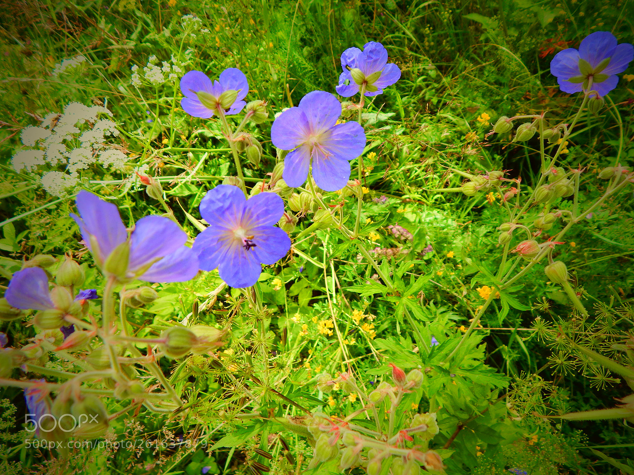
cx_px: 317
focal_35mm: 22
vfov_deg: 61.1
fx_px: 403
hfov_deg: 76.4
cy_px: 238
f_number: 3
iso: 125
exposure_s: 1/320
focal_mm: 4
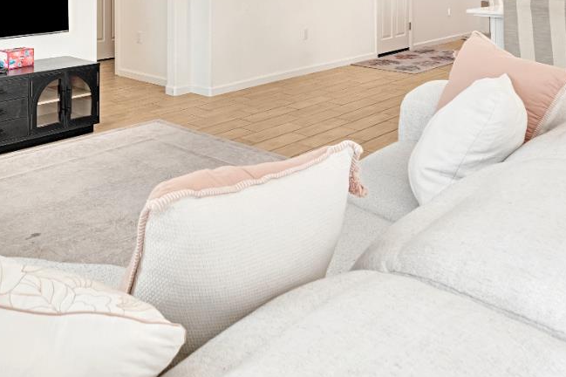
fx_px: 581
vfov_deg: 31.8
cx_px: 116
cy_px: -36
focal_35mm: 37
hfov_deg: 49.0
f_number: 7.1
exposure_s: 1/25
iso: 640
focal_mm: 16
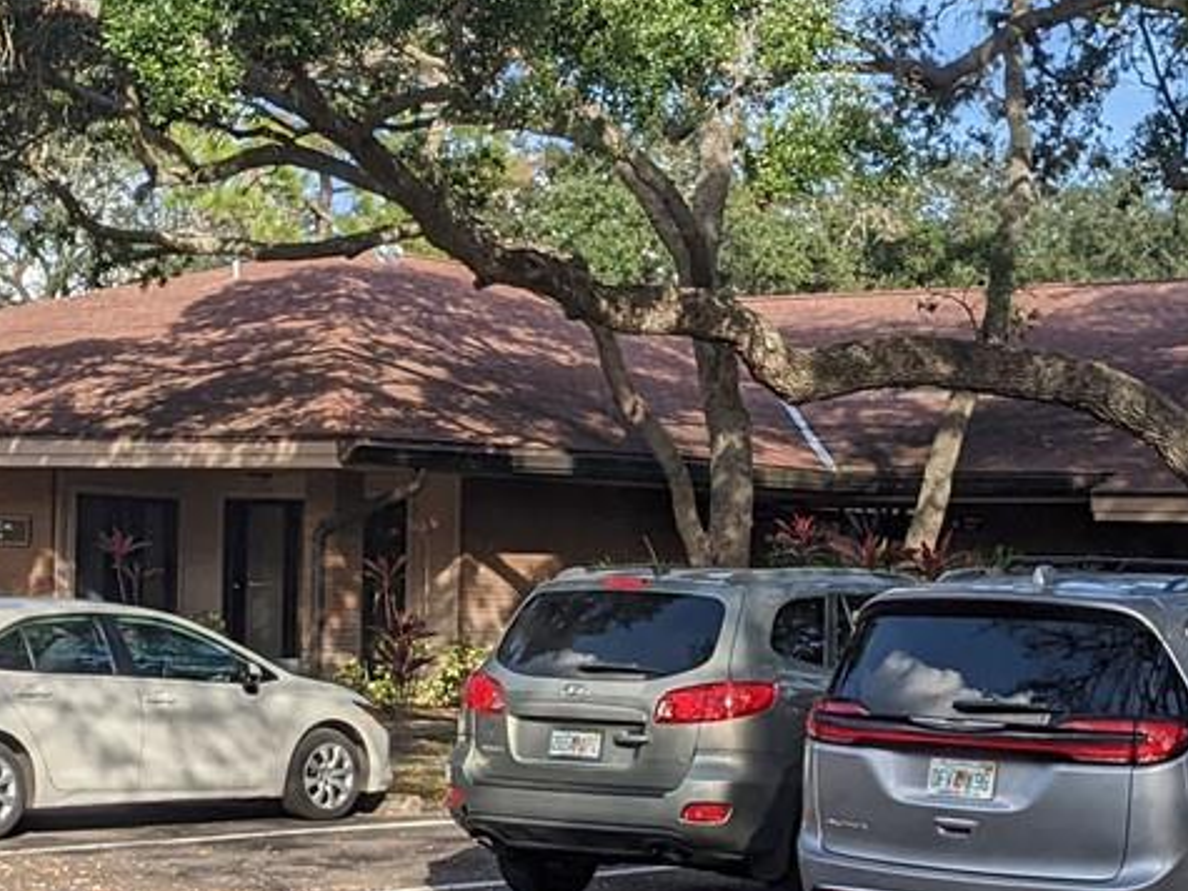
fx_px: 3122
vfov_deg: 16.2
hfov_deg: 21.5
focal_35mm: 91
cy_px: 668
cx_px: 613
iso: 48
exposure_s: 1/2347
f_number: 1.8
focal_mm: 4.44
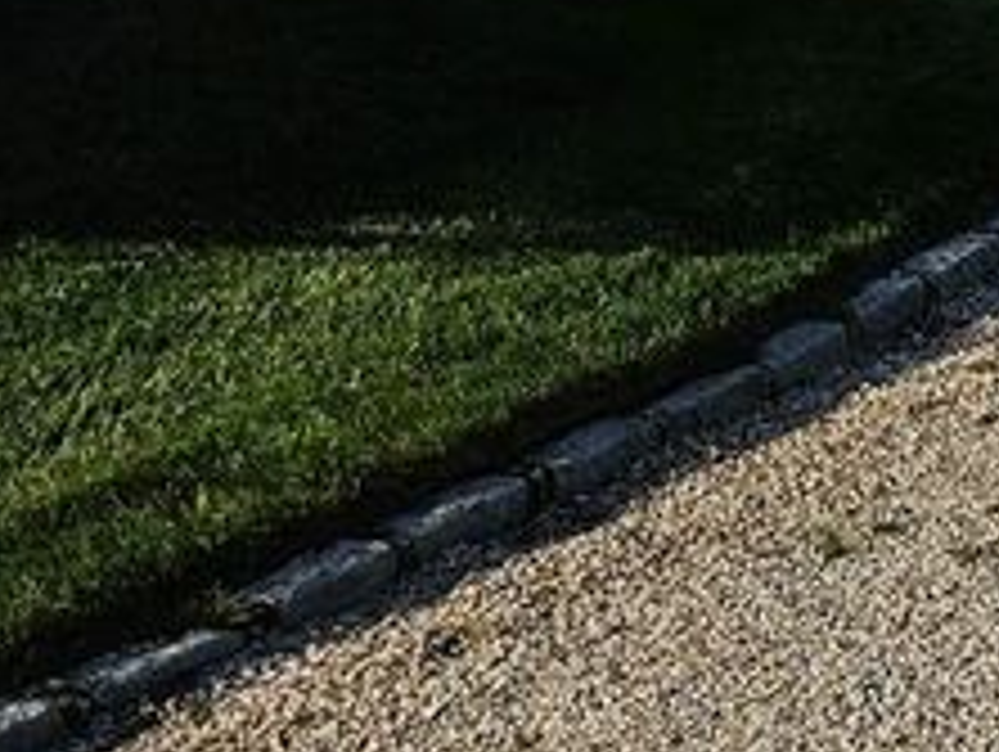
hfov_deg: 14.2
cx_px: 2210
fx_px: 3062
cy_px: -500
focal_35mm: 106
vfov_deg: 13.0
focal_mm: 6.3
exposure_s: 1/1027
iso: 10
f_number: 1.7
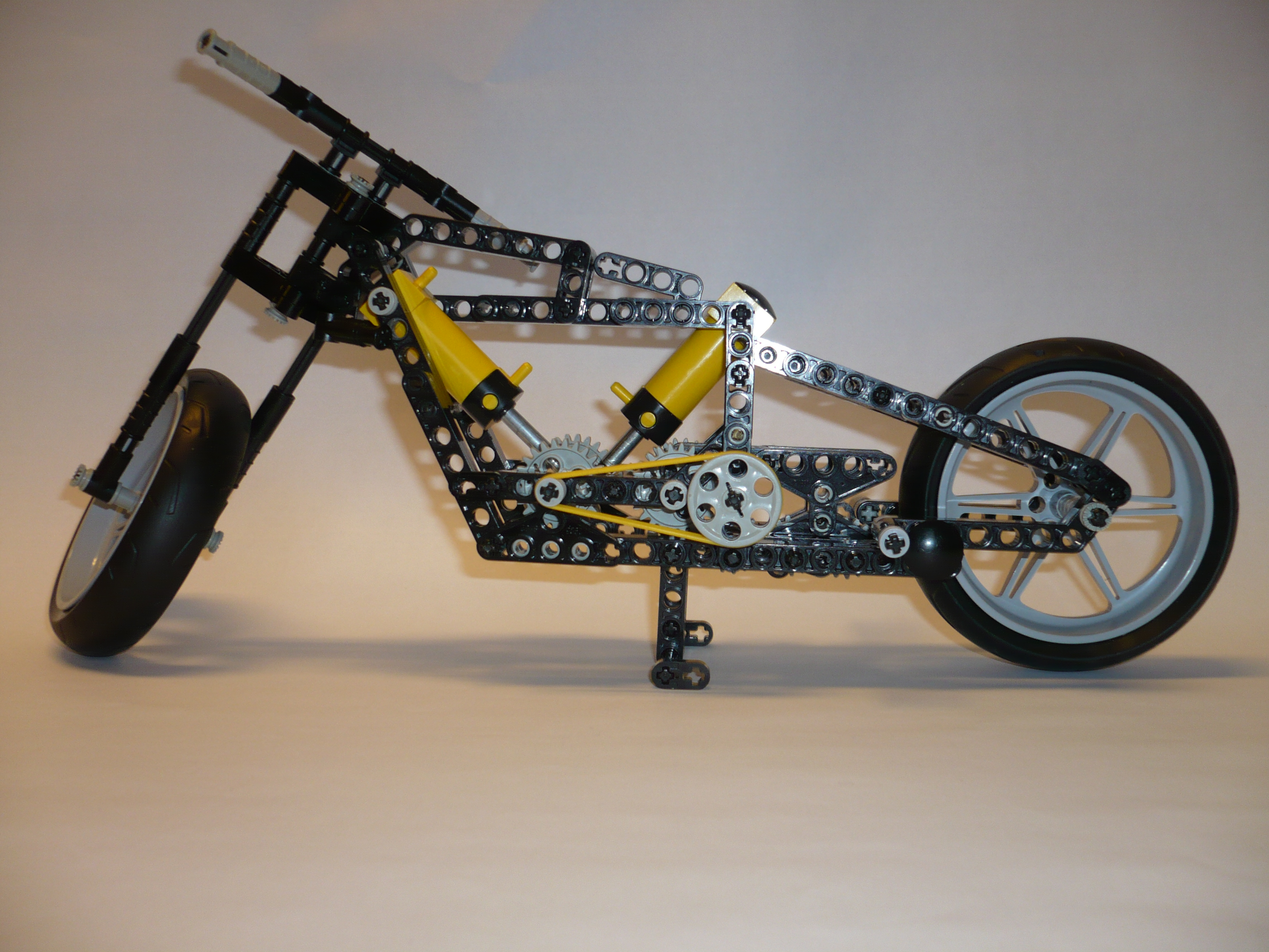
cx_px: 634
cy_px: 476
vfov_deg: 40.7
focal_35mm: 35
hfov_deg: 52.6
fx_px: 1283
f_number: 2.8
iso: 100
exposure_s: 1/30
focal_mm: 5.8
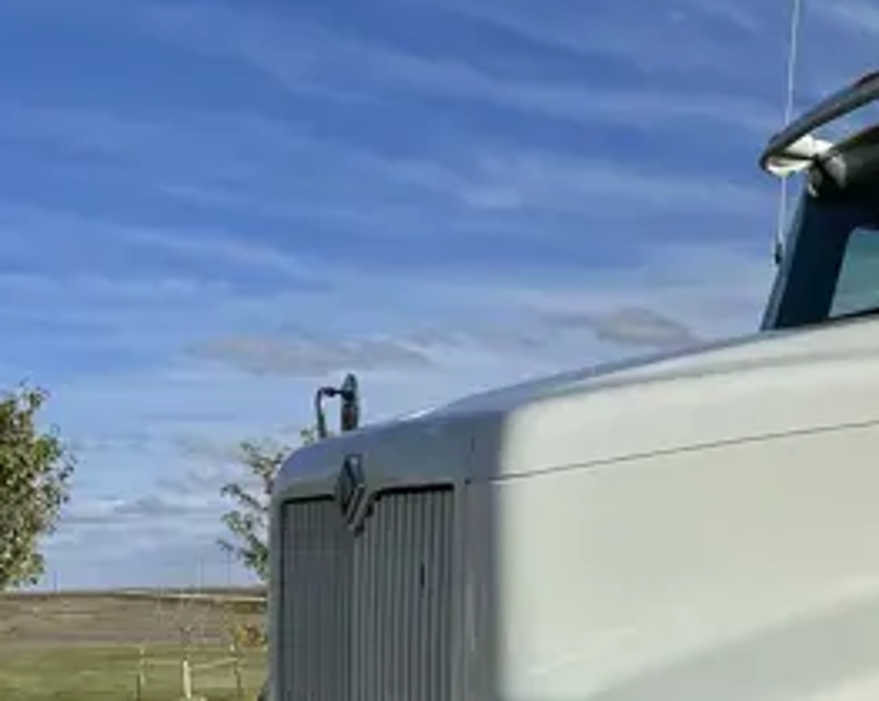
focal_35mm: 57
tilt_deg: -2.9
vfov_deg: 25.8
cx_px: 1049
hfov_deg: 28.7
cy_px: 624
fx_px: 1482
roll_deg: +1.8
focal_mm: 6.86
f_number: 1.78
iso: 80
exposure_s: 1/12048
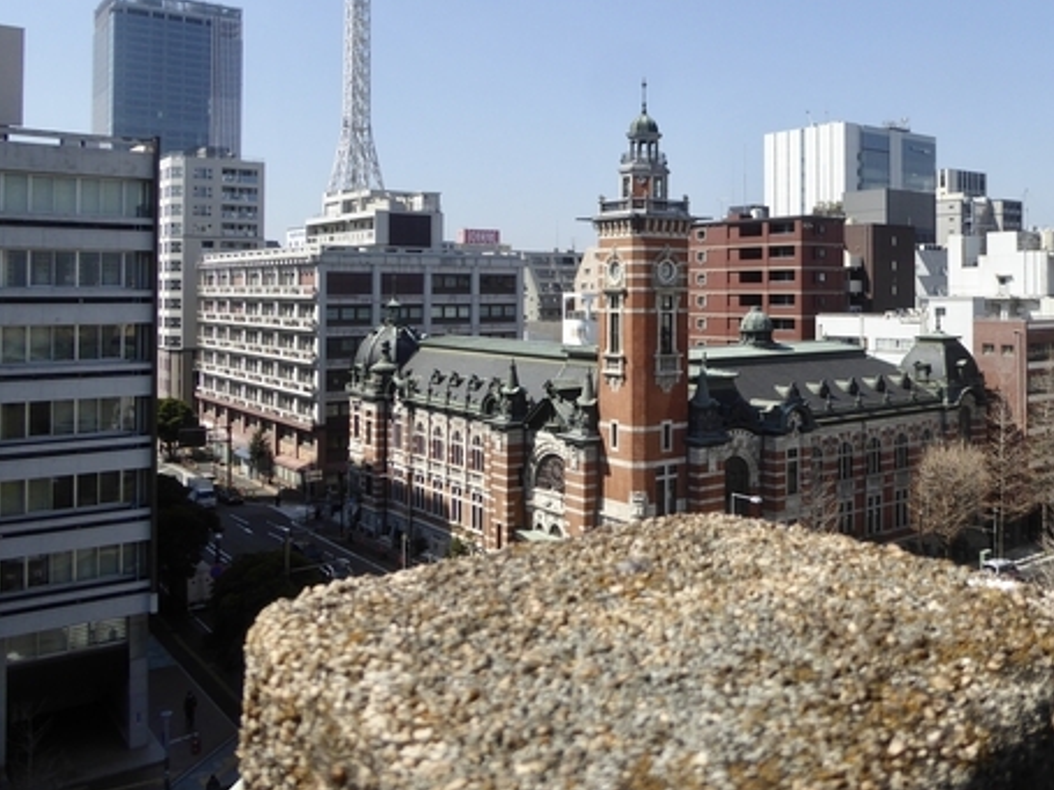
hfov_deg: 54.8
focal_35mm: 33
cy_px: 273
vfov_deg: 42.4
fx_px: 1005
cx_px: 656
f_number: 3.3
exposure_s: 1/1300
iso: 100
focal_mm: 4.3
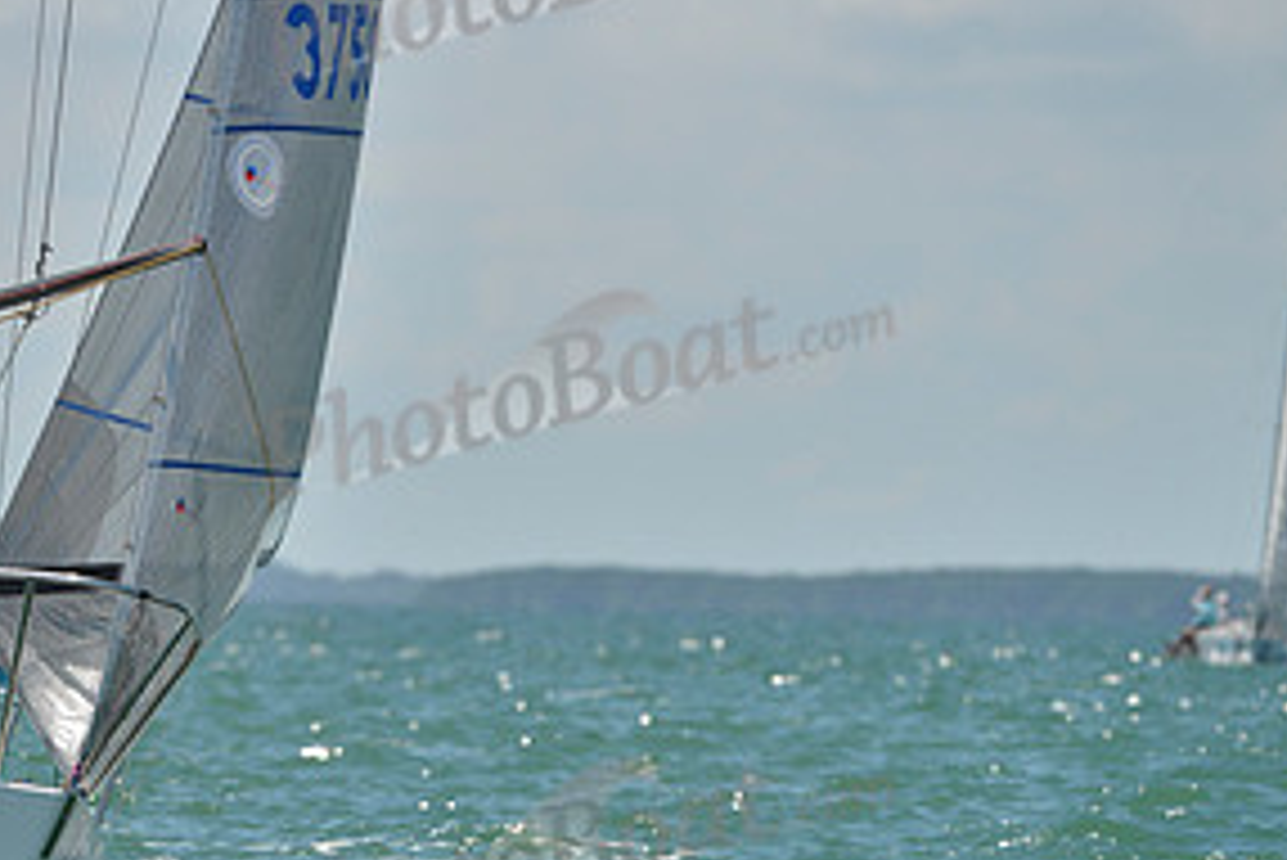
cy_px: 682
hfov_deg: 3.0
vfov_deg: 2.0
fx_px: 24679
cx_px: 32
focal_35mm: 690
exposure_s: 1/1250
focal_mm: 340
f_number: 7.1
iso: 200
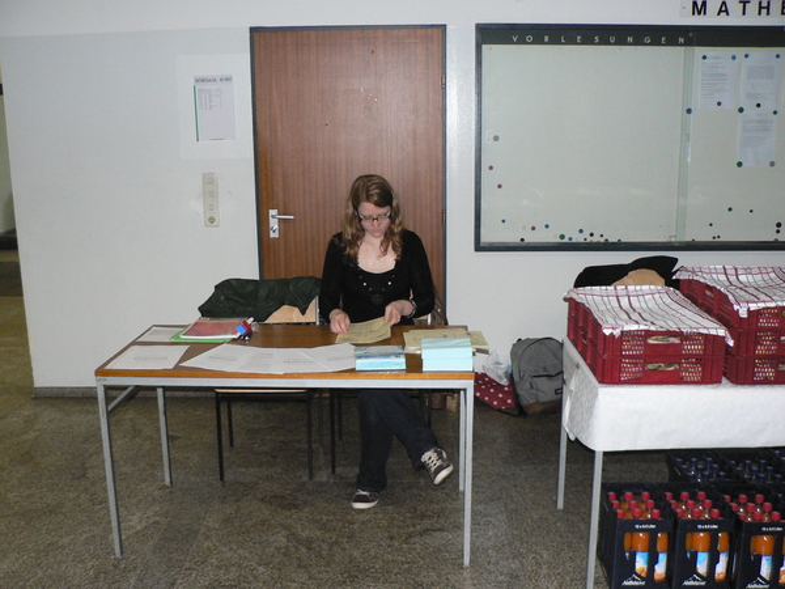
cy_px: 294
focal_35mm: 36
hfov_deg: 51.4
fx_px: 816
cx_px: 392
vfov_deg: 39.7
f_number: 2.8
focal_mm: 6
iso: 300
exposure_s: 1/60
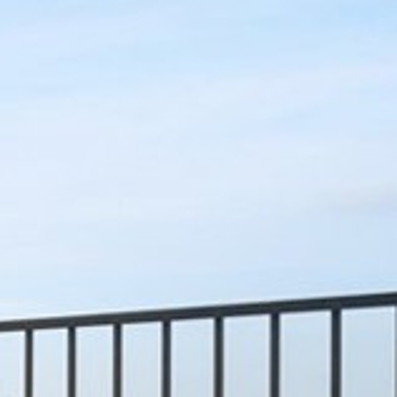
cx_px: -666
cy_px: 433
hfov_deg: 13.3
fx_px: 856
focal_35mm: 66
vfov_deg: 24.4
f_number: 8
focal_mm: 12
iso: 100
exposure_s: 1/400
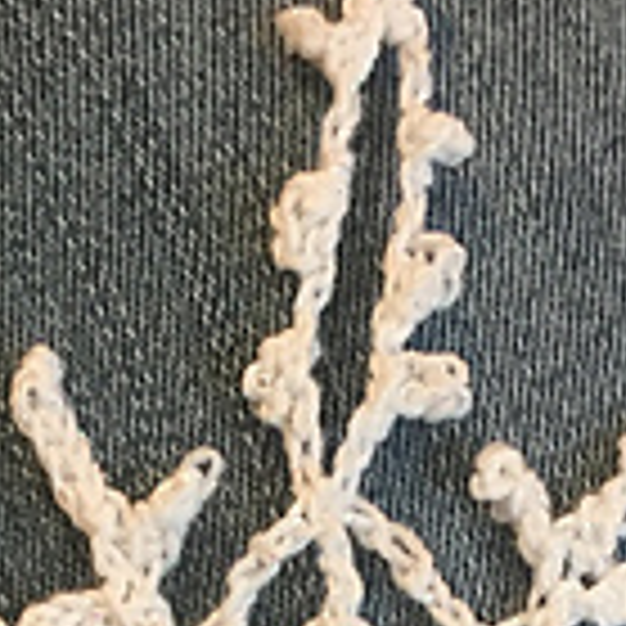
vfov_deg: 13.2
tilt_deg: -72.7
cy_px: 1153
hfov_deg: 14.8
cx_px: 347
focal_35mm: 118
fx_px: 2414
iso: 125
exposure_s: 1/30
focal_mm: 4.15
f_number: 2.2
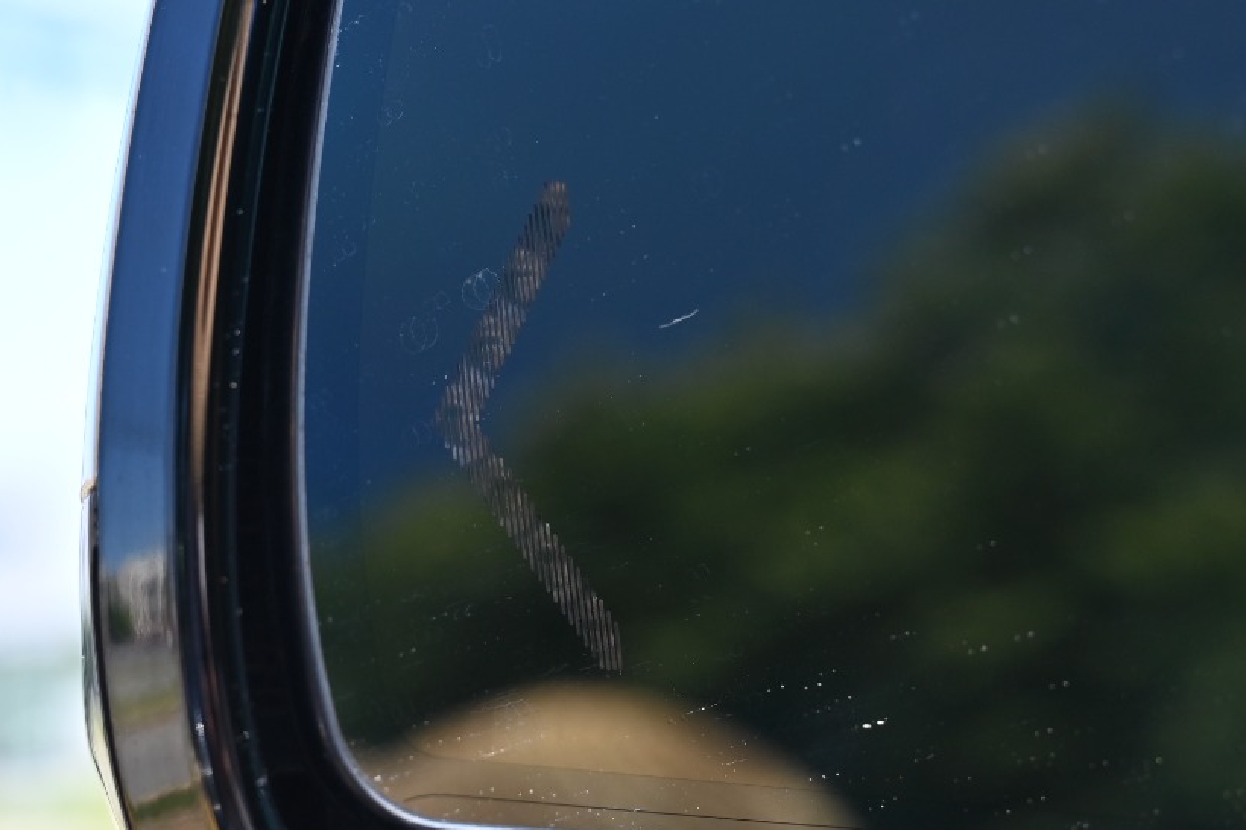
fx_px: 3356
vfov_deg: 14.1
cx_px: 597
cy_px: 271
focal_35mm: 97
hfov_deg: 21.0
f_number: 5.6
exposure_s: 1/250
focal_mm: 49
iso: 200
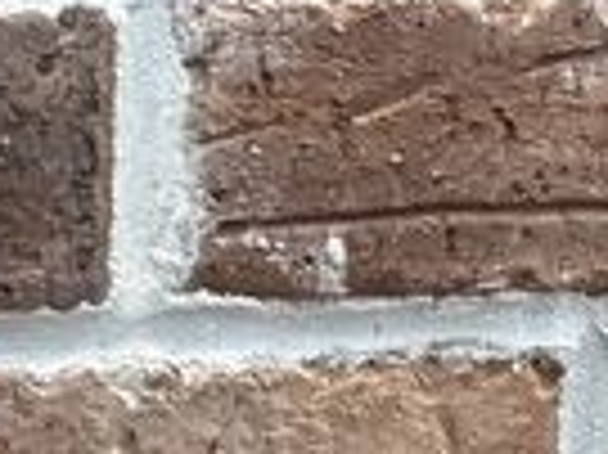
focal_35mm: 142
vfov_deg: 10.1
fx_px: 2492
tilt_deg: -3.5
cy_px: -207
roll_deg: -0.6
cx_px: -1072
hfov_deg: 10.7
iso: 800
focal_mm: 6.76
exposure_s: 1/60
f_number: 1.78
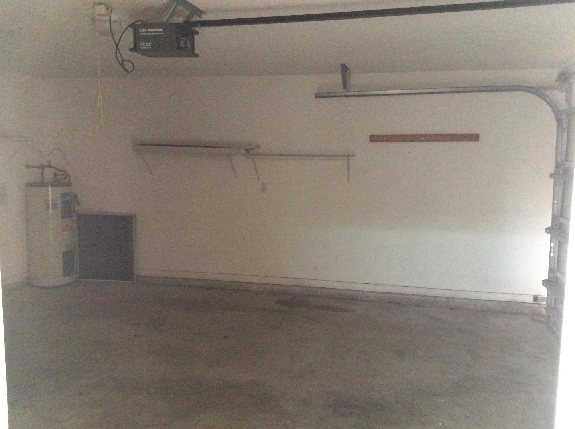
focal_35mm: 32
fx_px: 531
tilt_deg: -6.8
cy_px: 214
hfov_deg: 56.9
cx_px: 288
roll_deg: -0.4
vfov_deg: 44.1
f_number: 2.4
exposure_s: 1/17
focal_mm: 3.3
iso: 640
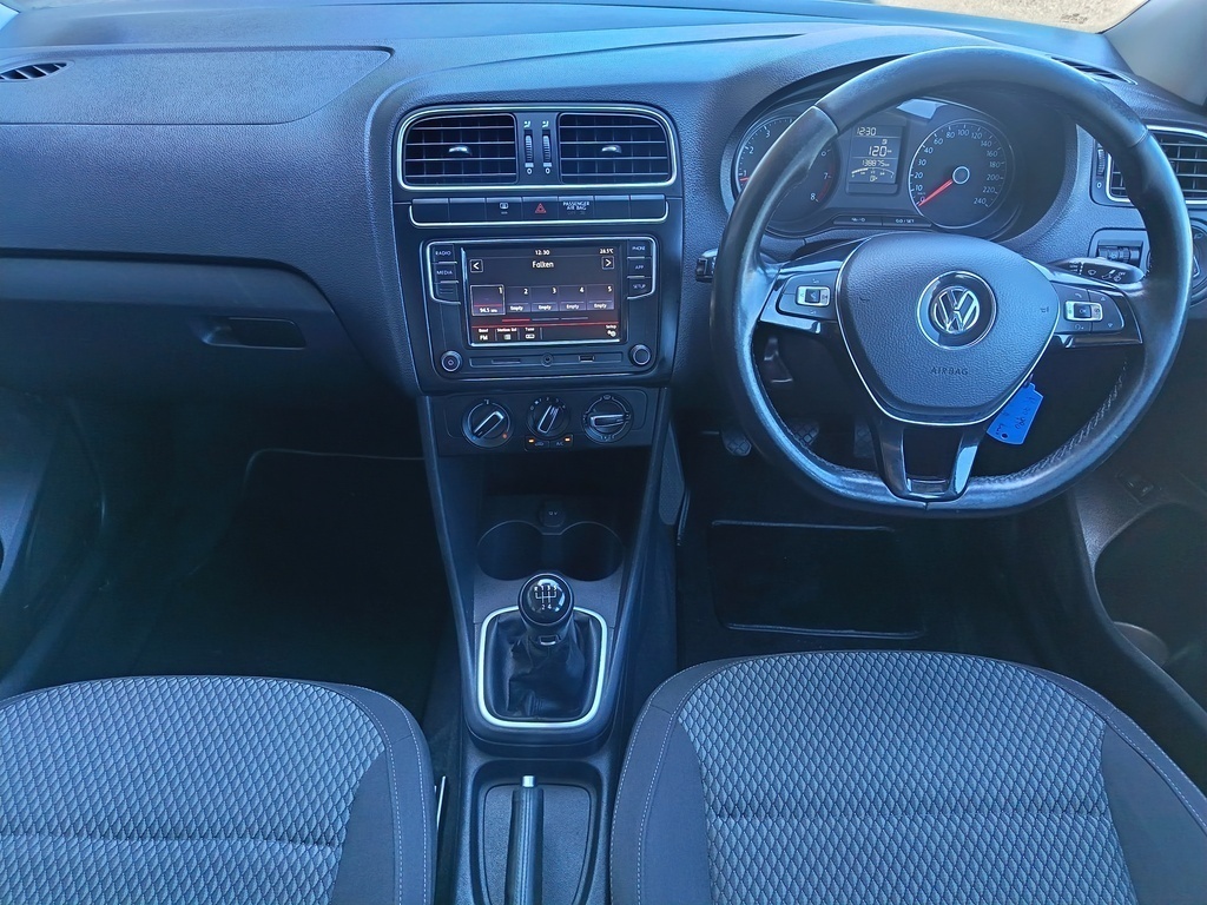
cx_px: 604
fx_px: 837
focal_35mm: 24
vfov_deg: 56.8
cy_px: 452
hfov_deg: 71.6
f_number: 1.75
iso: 2538
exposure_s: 1/100
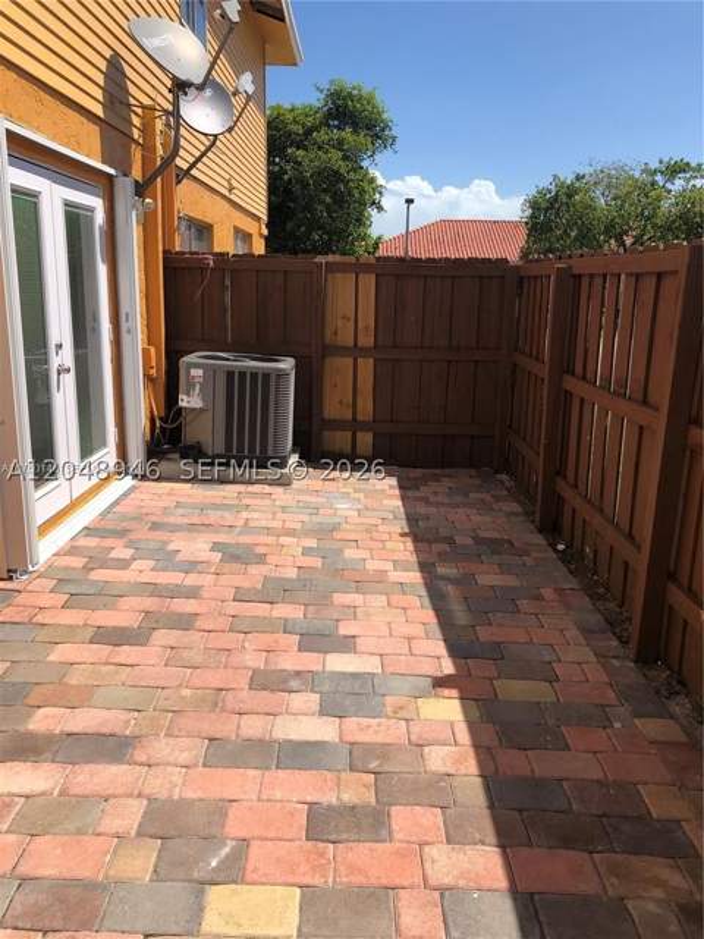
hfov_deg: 49.7
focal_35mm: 28
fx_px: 759
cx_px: 352
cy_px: 470
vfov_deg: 63.4
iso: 25
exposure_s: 1/2433
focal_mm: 4
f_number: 1.8
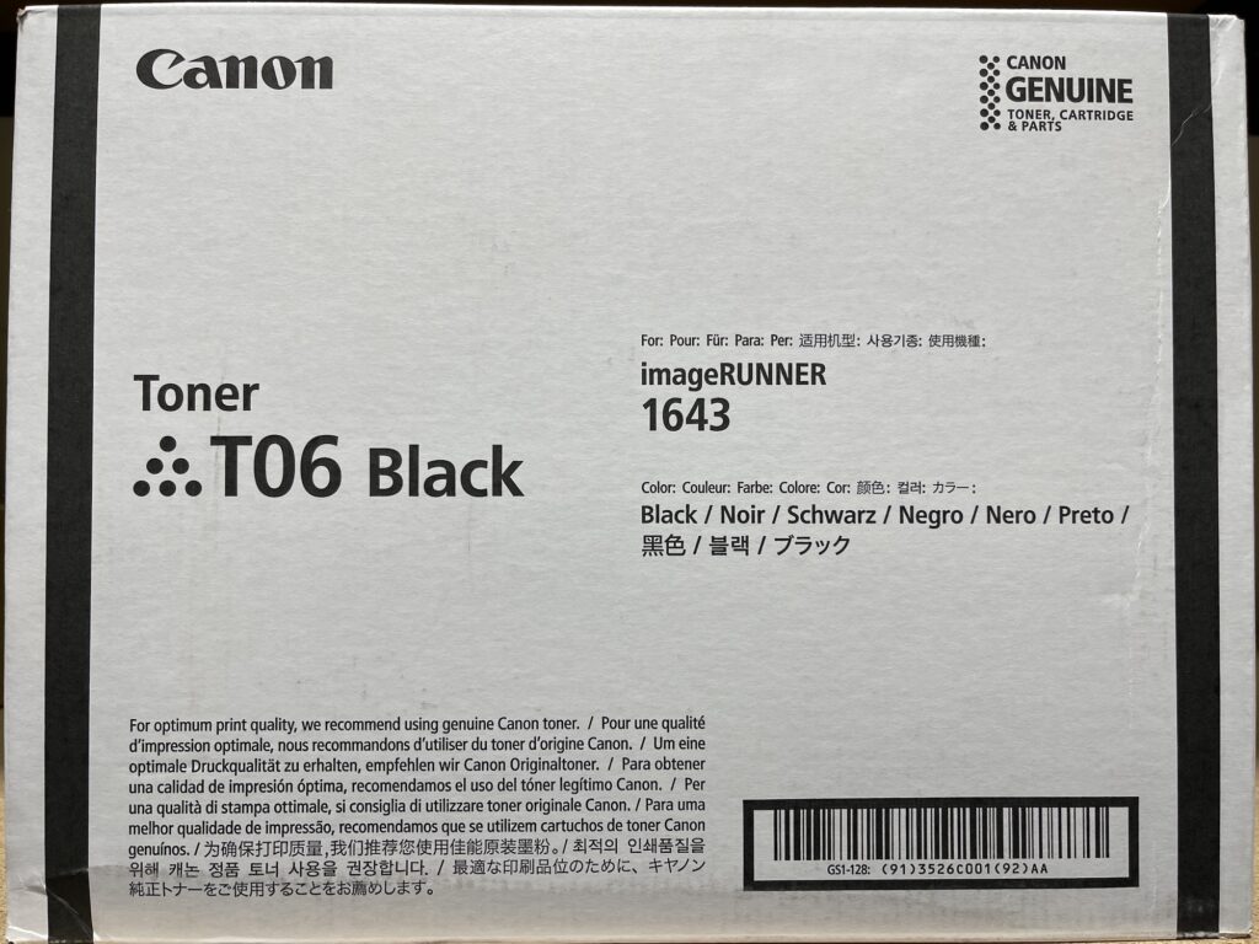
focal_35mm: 26
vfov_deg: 53.1
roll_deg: +1.2
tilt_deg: -0.2
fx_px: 946
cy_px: 472
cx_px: 630
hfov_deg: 67.3
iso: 40
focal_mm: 5.1
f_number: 1.6
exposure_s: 1/120
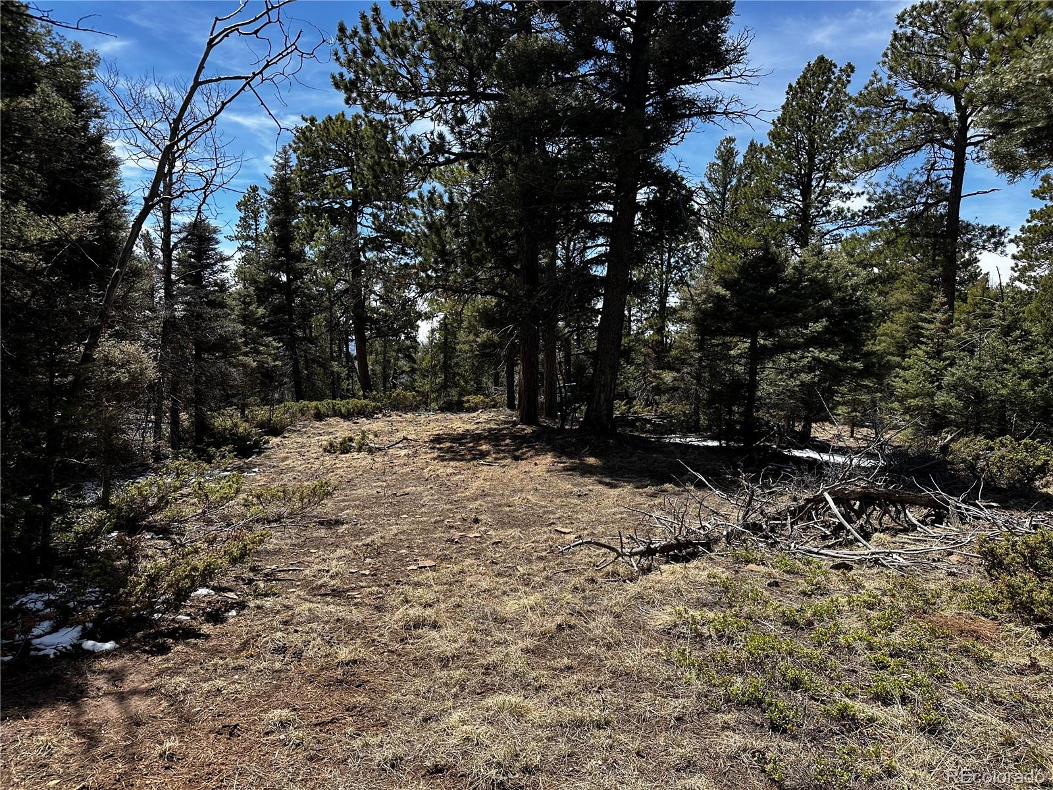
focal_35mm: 24
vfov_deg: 56.8
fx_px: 730
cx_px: 526
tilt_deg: -4.0
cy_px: 395
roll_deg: -1.5
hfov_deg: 71.6
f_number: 1.78
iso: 80
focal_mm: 6.86
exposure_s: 1/2353
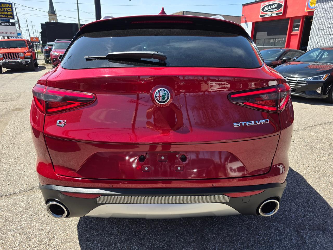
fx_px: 221
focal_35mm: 23
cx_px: 166
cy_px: 125
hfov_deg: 73.9
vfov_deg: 58.9
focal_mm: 6.3
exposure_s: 1/2701
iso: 80
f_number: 1.7
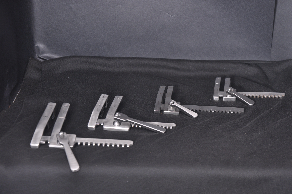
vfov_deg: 13.0
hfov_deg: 19.5
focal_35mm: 105
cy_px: 97
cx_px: 146
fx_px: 851
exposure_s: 1/60
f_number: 9
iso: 200
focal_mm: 70
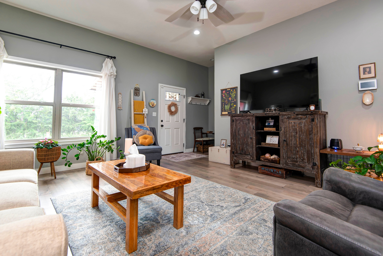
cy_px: 128
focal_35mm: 16
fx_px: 170
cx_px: 192
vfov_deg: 73.8
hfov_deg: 96.7
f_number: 6.7
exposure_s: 1/10
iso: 200
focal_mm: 16
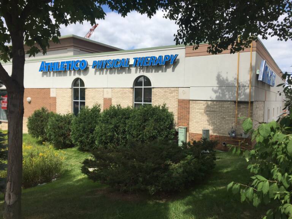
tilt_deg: -2.1
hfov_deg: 61.7
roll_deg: -1.5
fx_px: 245
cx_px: 146
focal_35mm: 29
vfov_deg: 48.2
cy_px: 110
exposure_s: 1/2198
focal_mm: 4.15
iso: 32
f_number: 2.2
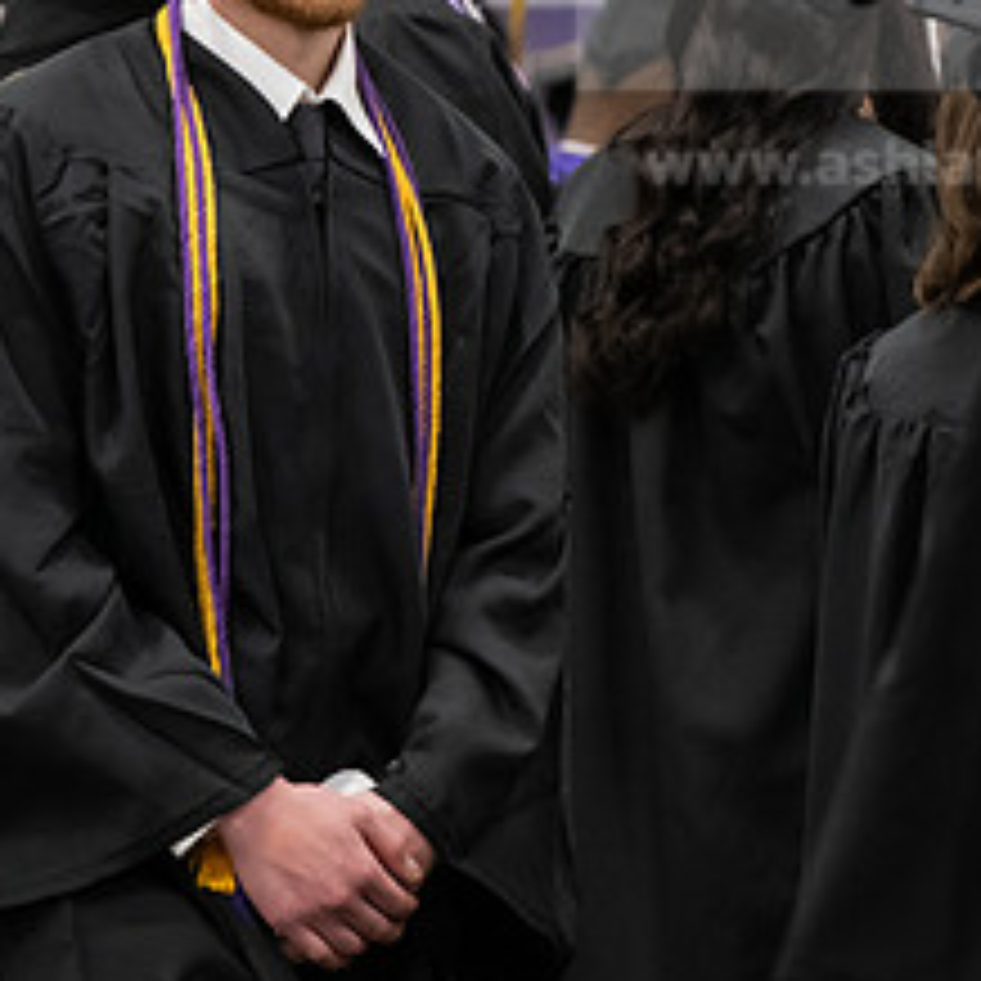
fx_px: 13755
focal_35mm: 429
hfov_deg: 4.1
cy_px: 259
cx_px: 441
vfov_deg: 4.1
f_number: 3.2
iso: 3200
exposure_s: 1/200
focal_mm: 190
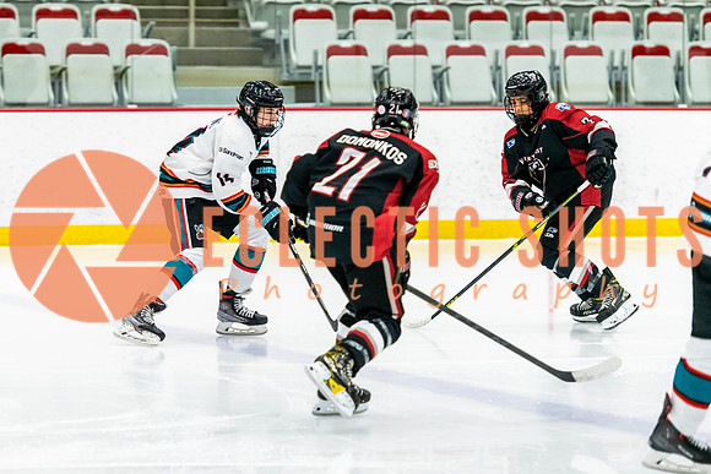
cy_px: 305
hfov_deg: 10.1
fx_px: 4003
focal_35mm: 203
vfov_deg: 6.8
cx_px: 217
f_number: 2.8
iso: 2500
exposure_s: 1/640
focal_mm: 135
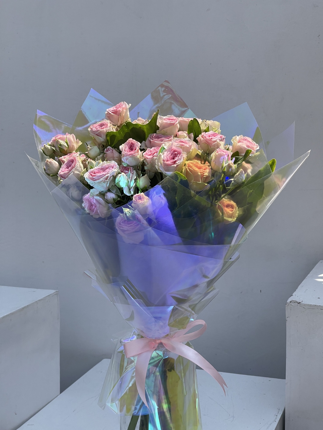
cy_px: 215
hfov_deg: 22.9
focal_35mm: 64
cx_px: 162
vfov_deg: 30.3
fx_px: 796
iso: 20
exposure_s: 1/935
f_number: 2.2
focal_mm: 7.5
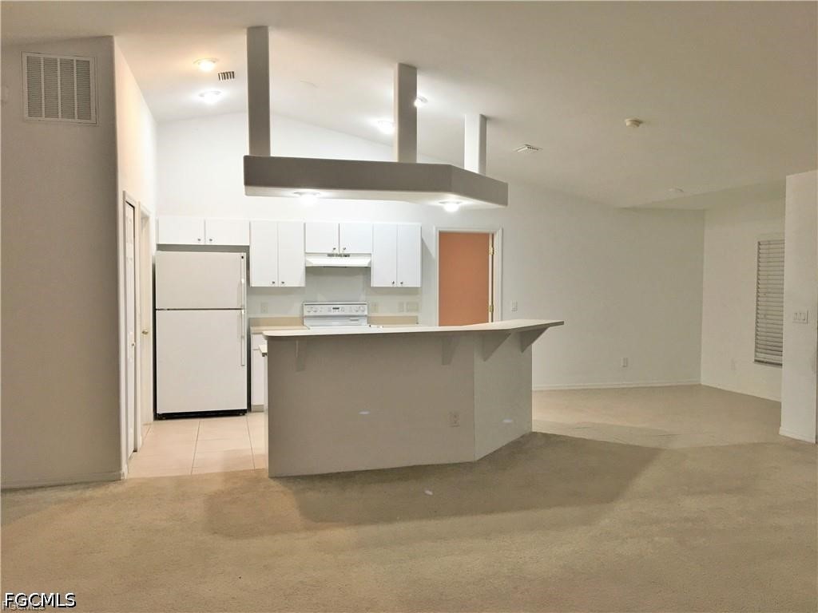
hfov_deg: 61.7
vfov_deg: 48.2
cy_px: 306
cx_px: 409
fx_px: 685
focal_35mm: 29
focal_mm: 4.15
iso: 80
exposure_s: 1/30
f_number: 2.2
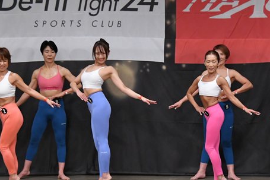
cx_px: 181
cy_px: 105
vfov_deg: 6.0
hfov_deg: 8.9
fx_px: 1724
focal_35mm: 230
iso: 3200
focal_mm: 90
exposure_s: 1/400
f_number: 5.6
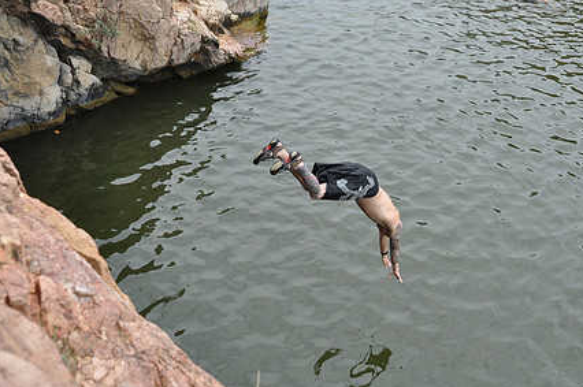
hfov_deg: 40.1
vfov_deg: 27.4
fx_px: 793
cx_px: 361
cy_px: 218
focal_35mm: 49
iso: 400
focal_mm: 24
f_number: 5
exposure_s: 1/1250
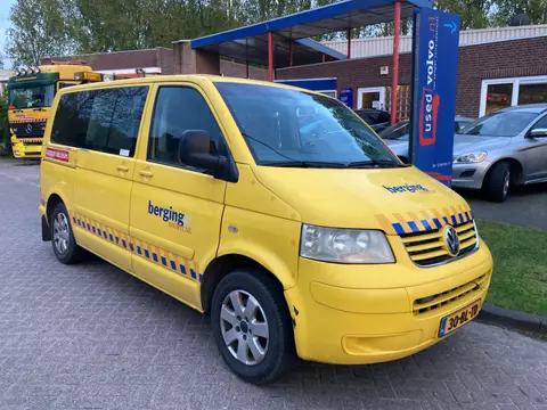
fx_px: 442
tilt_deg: -9.8
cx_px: 274
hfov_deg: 63.4
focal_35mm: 28
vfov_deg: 49.7
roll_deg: -0.9
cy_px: 205
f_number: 1.8
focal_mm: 3.99
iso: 125
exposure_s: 1/60
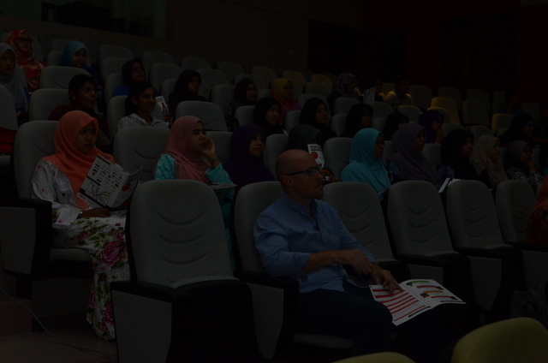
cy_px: 182
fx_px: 775
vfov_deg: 26.4
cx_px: 274
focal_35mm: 51
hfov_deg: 39.0
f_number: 4.5
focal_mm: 34
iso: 1600
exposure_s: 1/60
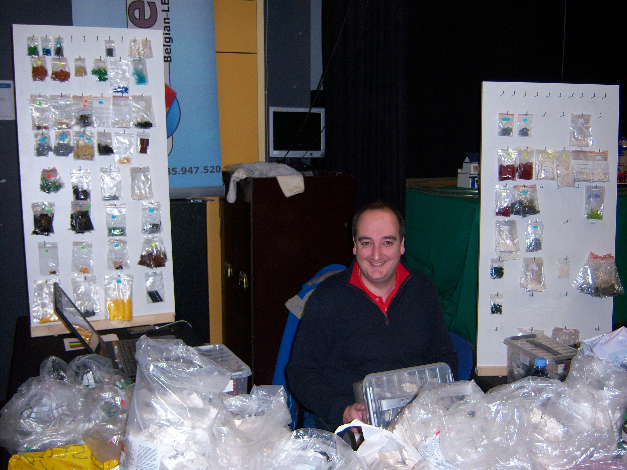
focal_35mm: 36
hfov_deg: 51.4
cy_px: 235
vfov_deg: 39.7
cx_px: 314
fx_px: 652
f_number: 2.8
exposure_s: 1/60
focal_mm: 7.5
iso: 160
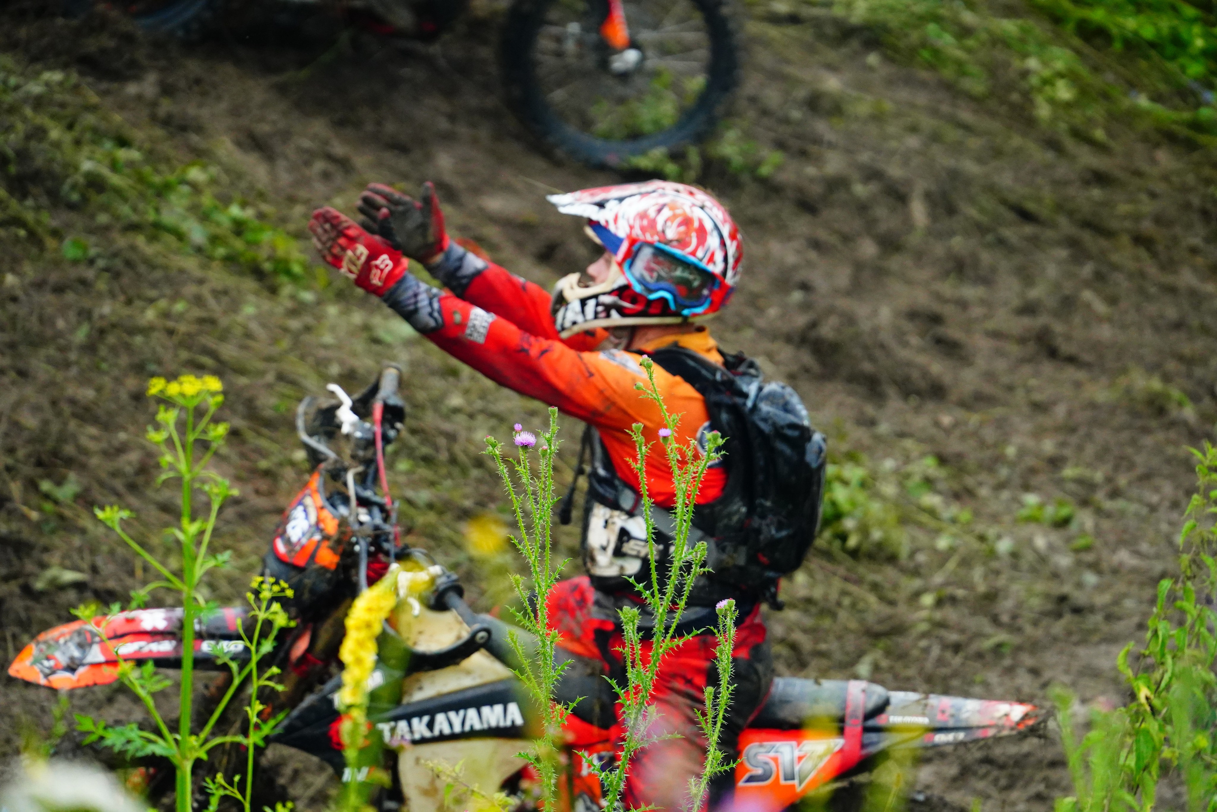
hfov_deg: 12.1
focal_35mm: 170
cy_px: 406
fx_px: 5747
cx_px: 608
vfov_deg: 8.1
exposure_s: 1/5000
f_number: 4
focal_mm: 170
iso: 5000
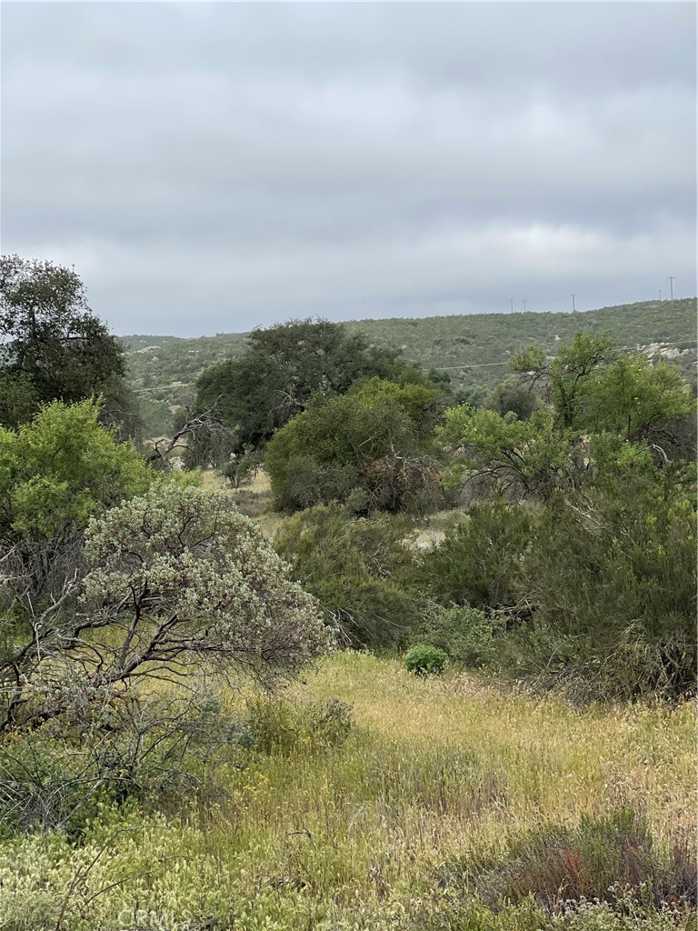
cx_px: 349
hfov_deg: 22.9
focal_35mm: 64
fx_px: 1721
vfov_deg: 30.3
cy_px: 466
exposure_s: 1/867
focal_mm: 7.5
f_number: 2.2
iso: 20
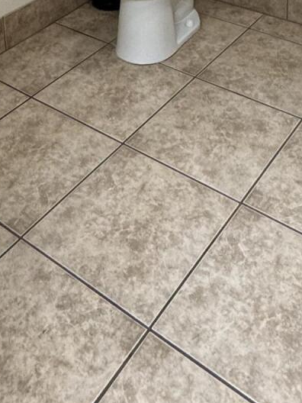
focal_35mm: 53
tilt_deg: -12.6
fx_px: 617
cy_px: -166
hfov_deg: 27.5
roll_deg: +2.2
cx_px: 158
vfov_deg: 27.6
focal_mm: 2.22
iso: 200
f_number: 2.2
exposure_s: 1/60
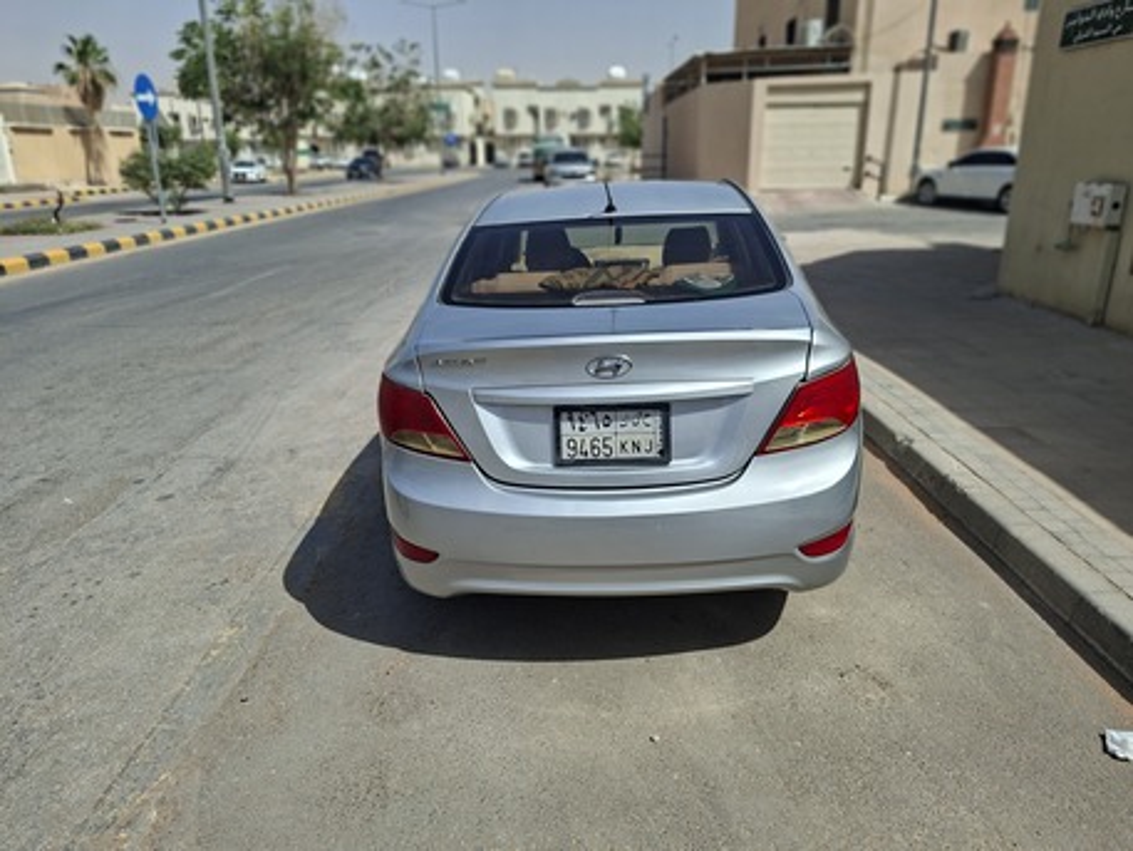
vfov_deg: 58.9
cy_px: 426
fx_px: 753
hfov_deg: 73.9
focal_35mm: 23
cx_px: 566
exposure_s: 1/2160
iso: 50
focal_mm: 5.54
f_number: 1.8
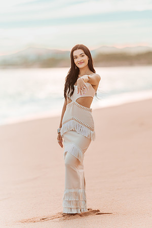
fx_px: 855
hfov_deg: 10.2
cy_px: 114
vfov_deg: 15.2
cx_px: 76
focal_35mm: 135
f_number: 1.8
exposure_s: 1/8000
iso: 320
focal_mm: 135
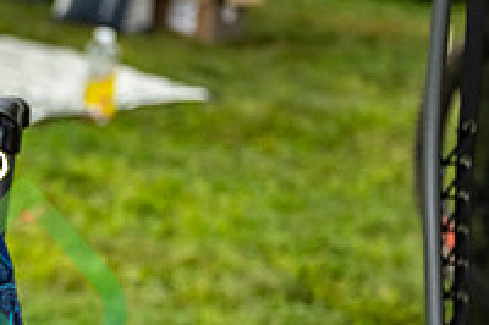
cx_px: -203
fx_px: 2090
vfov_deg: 8.8
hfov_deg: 12.8
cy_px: 329
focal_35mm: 154
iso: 1600
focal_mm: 53
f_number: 3.2
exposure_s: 1/5000
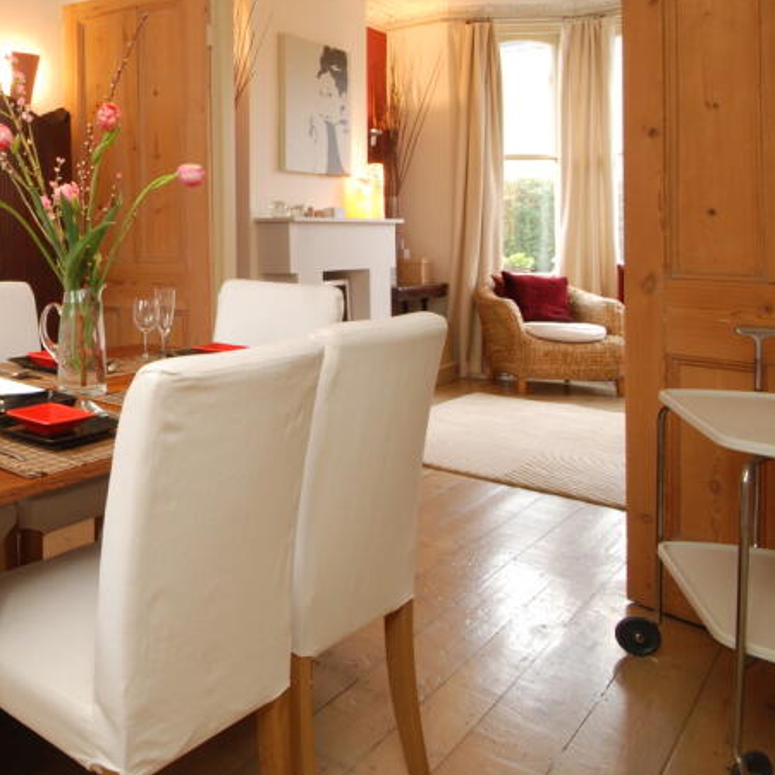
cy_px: 233
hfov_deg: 46.5
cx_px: -2
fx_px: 735
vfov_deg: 54.0
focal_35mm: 29
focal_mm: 10
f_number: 10
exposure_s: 1/2.5
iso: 320
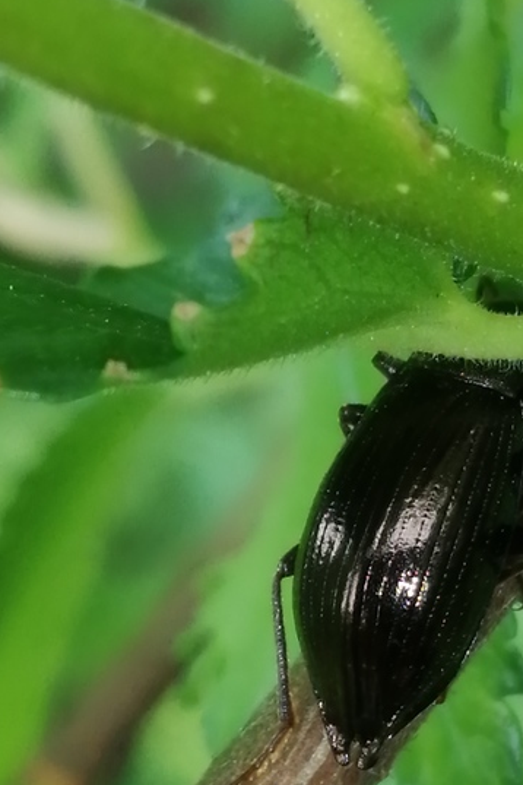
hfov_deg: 10.6
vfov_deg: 15.9
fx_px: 2811
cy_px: 424
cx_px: 324
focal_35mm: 129
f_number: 1.8
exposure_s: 1/176
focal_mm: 3.46
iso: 50
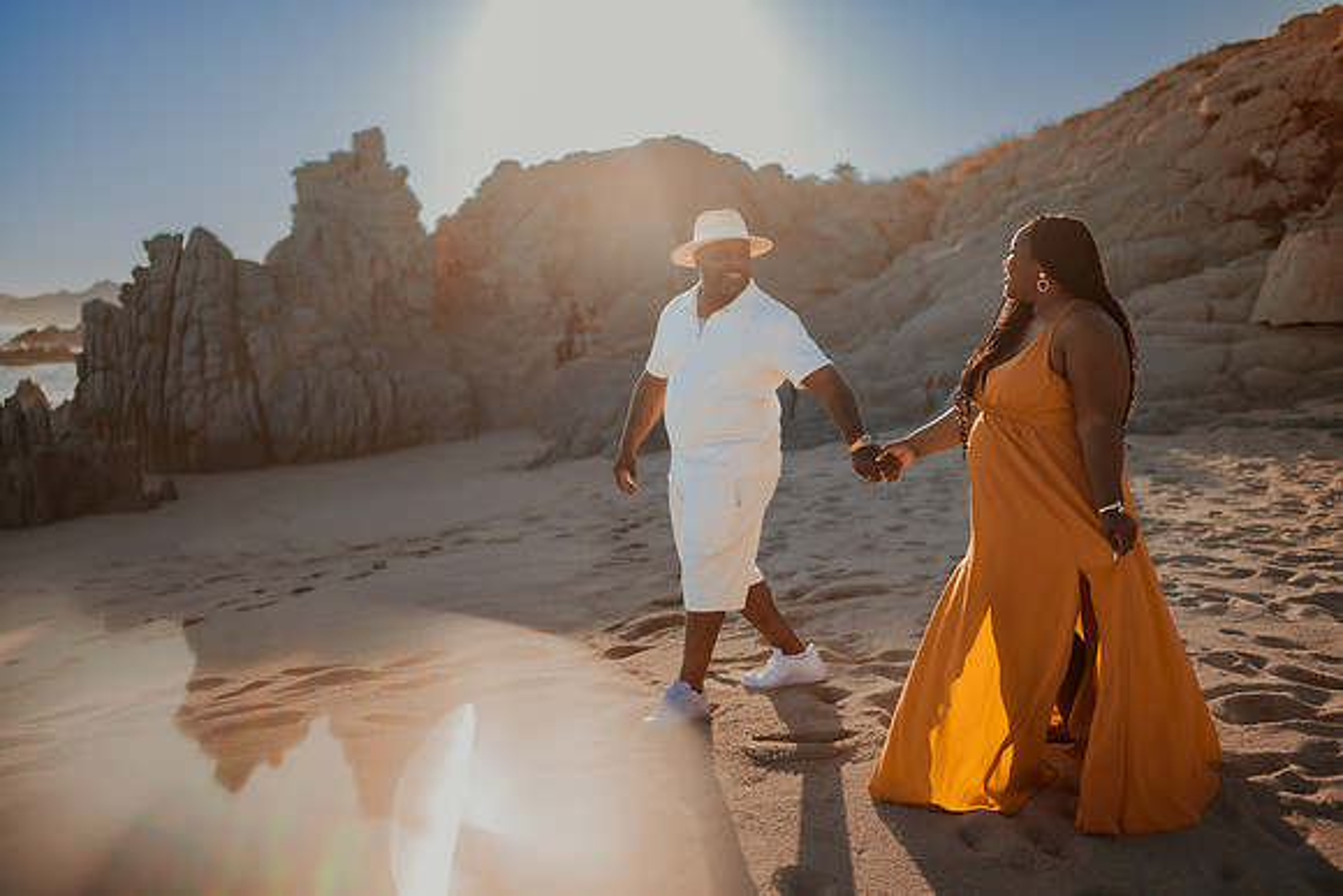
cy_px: 448
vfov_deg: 37.9
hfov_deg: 54.4
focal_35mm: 35
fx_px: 1306
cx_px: 672
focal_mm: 35
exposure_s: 1/4000
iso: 100
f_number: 1.8
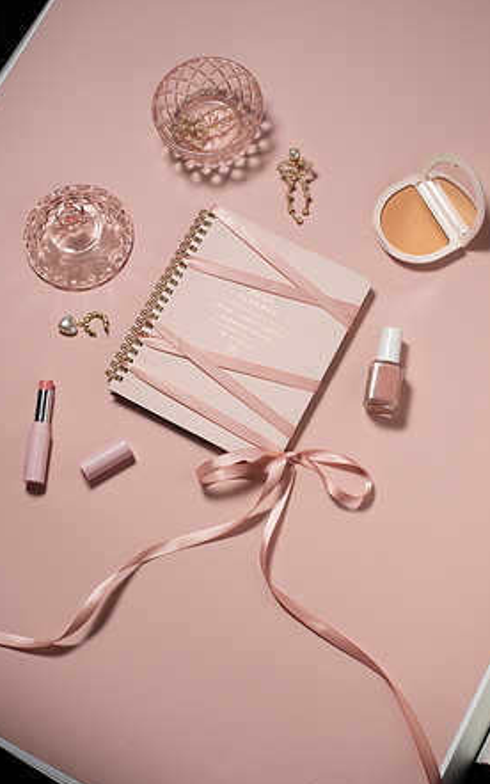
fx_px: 1110
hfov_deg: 24.9
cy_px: 396
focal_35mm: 52
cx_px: 229
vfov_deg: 38.9
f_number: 13
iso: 200
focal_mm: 50
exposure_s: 1/250
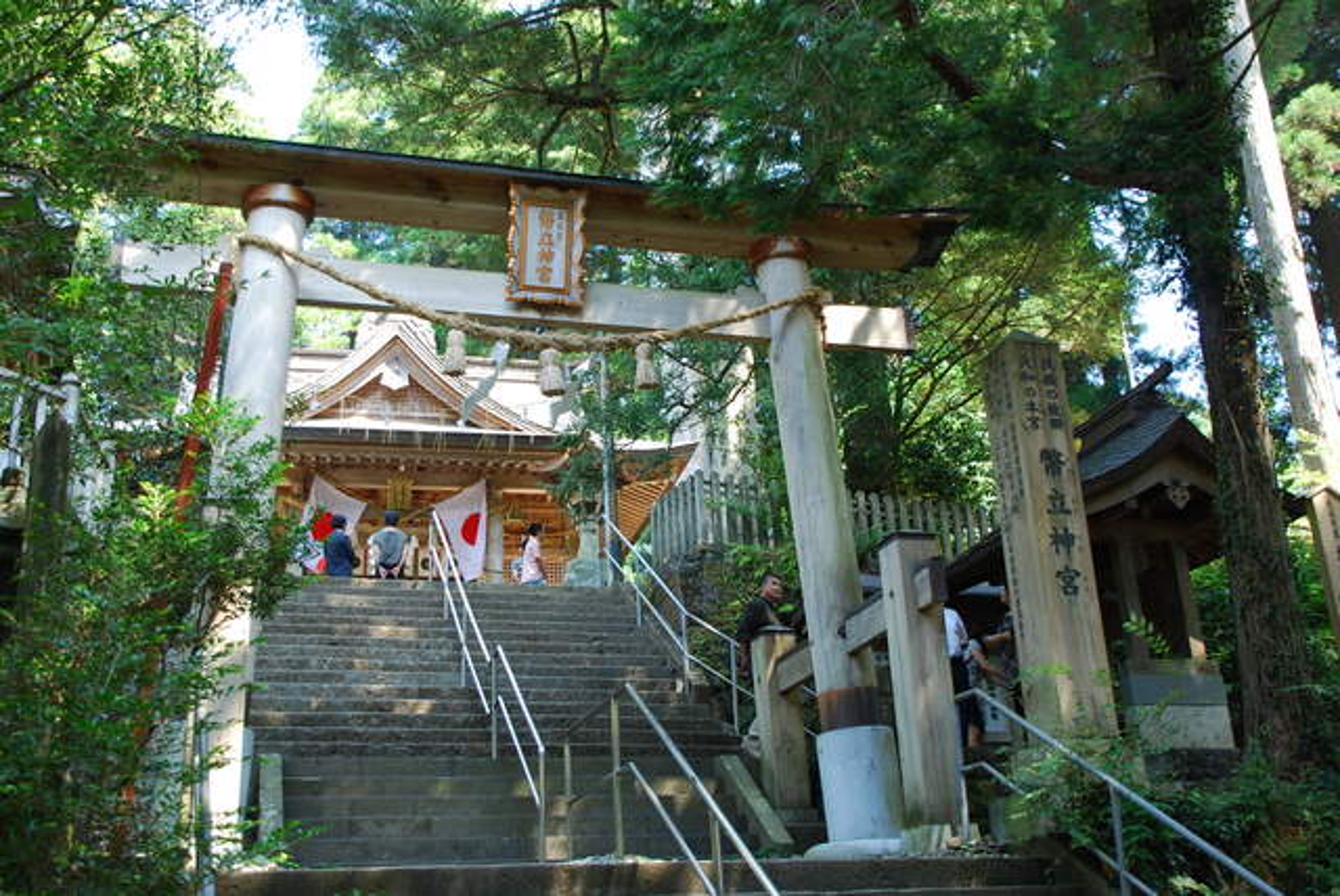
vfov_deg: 33.1
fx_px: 1509
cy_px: 448
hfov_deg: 47.9
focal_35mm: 40
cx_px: 670
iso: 200
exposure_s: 1/60
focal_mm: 27
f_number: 4
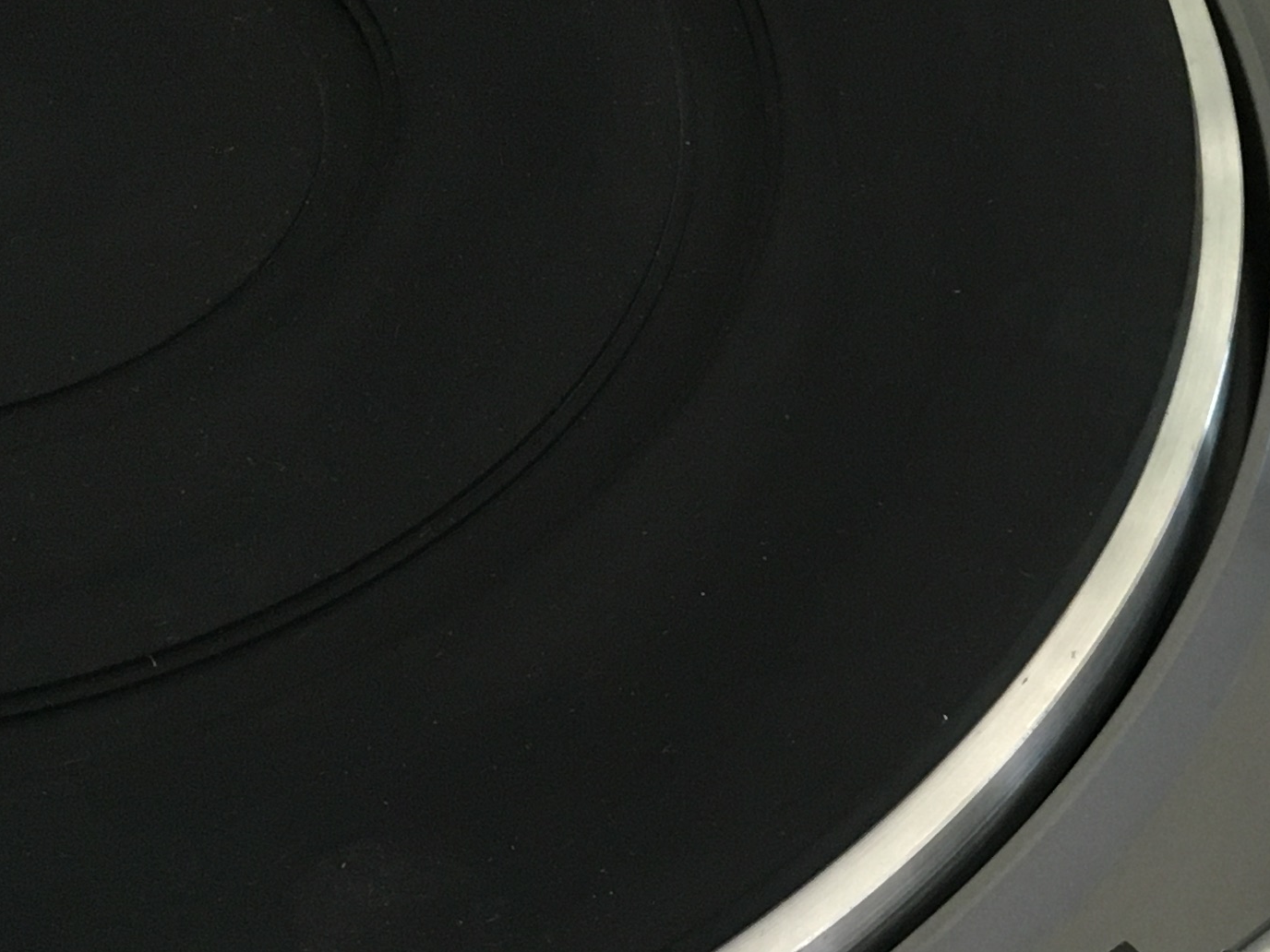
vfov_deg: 17.3
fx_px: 3119
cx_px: 1384
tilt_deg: -50.9
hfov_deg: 21.8
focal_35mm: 85
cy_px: 714
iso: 160
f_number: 2.2
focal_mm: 4.15
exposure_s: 1/33
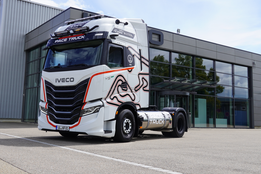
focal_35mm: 43
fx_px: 309
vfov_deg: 31.4
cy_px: 75
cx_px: 108
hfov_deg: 45.6
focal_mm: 23
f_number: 10
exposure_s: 1/160
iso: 100
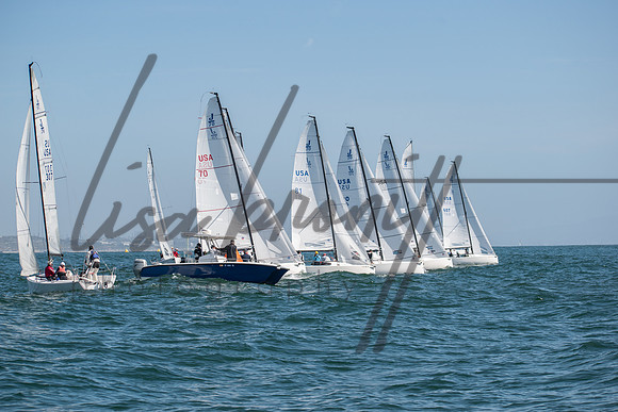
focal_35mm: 105
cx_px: 309
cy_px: 206
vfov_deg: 13.0
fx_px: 1803
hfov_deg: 19.5
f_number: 6.3
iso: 200
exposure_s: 1/1000
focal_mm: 70
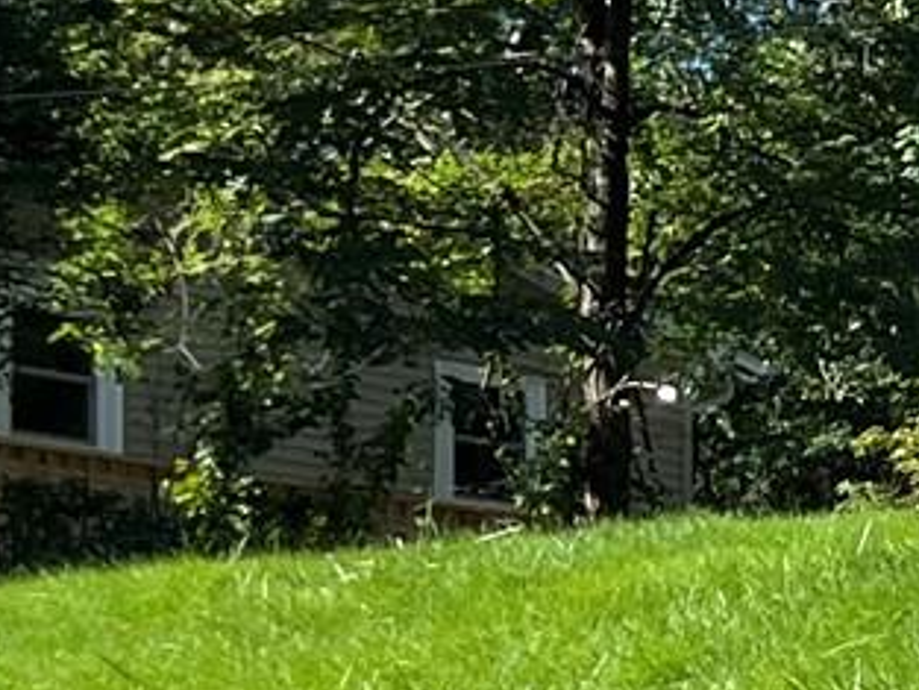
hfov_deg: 9.0
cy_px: 916
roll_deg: +1.6
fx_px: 4515
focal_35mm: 170
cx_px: 2921
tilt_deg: +3.0
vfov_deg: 8.6
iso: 50
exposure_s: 1/1458
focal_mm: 5.1
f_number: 1.6
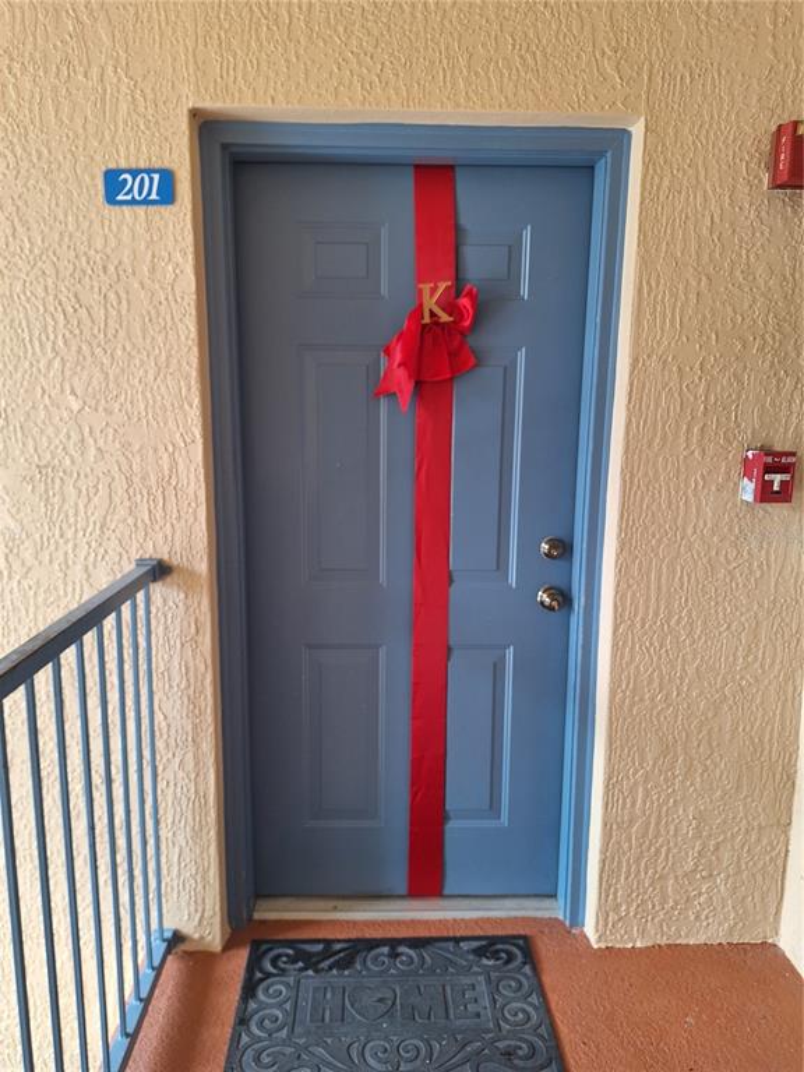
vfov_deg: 73.9
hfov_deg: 58.9
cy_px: 536
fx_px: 712
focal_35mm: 23
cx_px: 402
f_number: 1.8
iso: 50
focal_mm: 5.54
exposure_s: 1/40
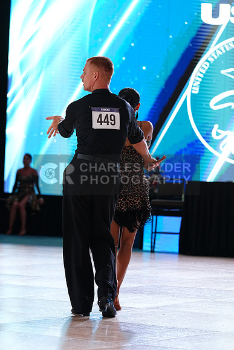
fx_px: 1442
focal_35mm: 148
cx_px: 117
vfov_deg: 13.9
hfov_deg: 9.3
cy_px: 175
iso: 2500
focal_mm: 148
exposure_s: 1/400
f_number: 4
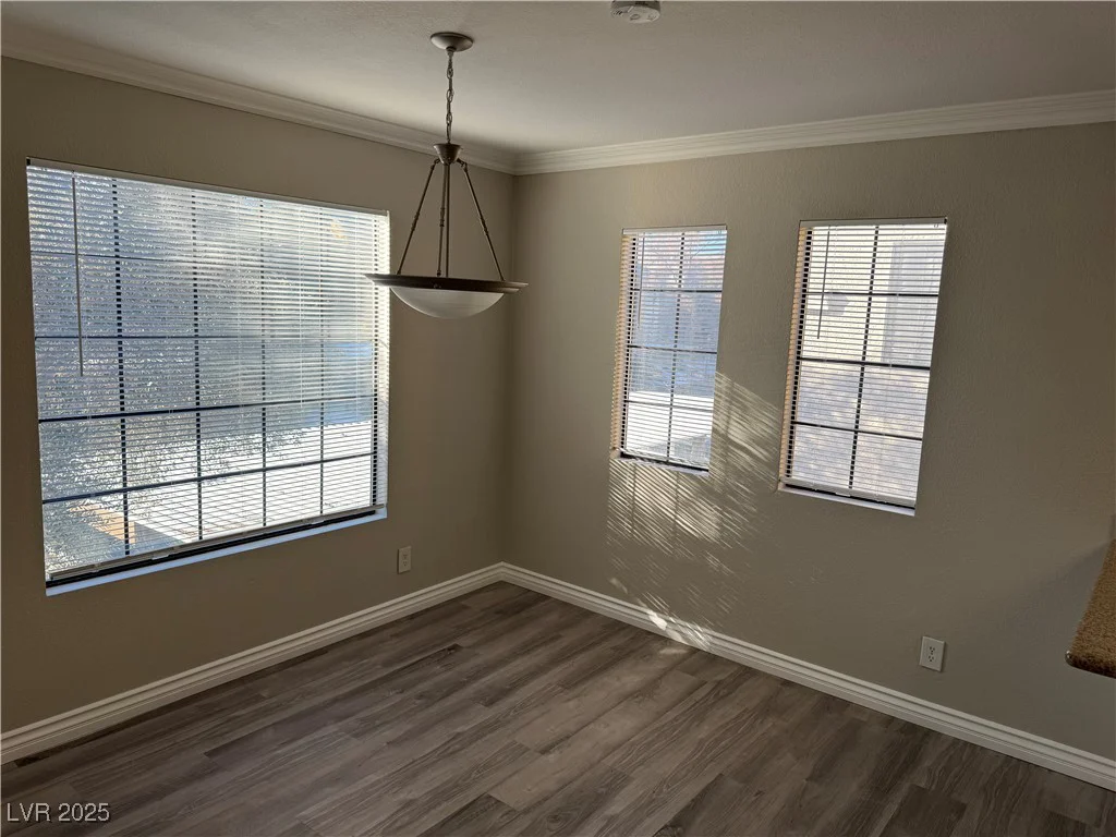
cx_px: 558
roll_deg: -1.9
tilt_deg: -6.7
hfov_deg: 71.6
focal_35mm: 24
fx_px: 774
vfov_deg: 56.8
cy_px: 418
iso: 80
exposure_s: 1/544
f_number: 1.78
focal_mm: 6.76
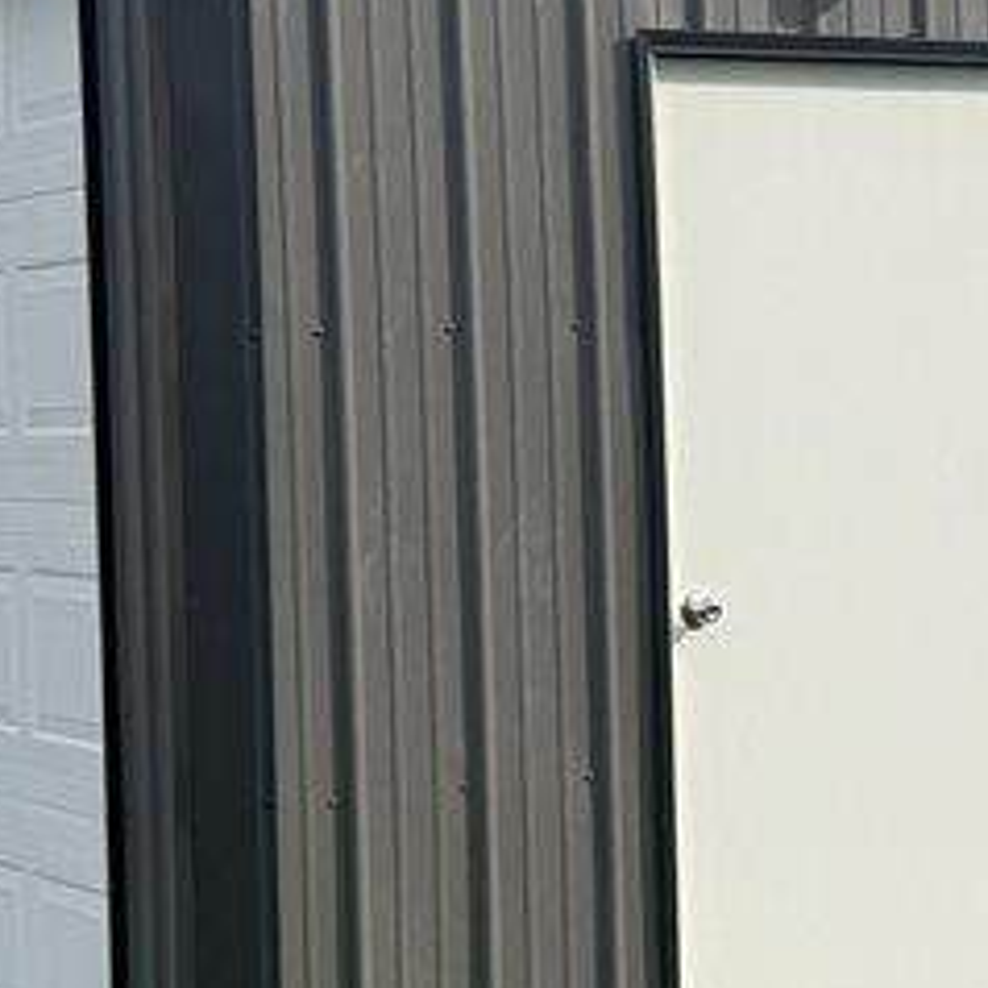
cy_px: 347
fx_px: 3681
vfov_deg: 15.3
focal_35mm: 114
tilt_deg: -1.2
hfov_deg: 14.5
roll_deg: +2.5
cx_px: 1362
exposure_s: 1/4310
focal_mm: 6.76
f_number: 1.78
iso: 80
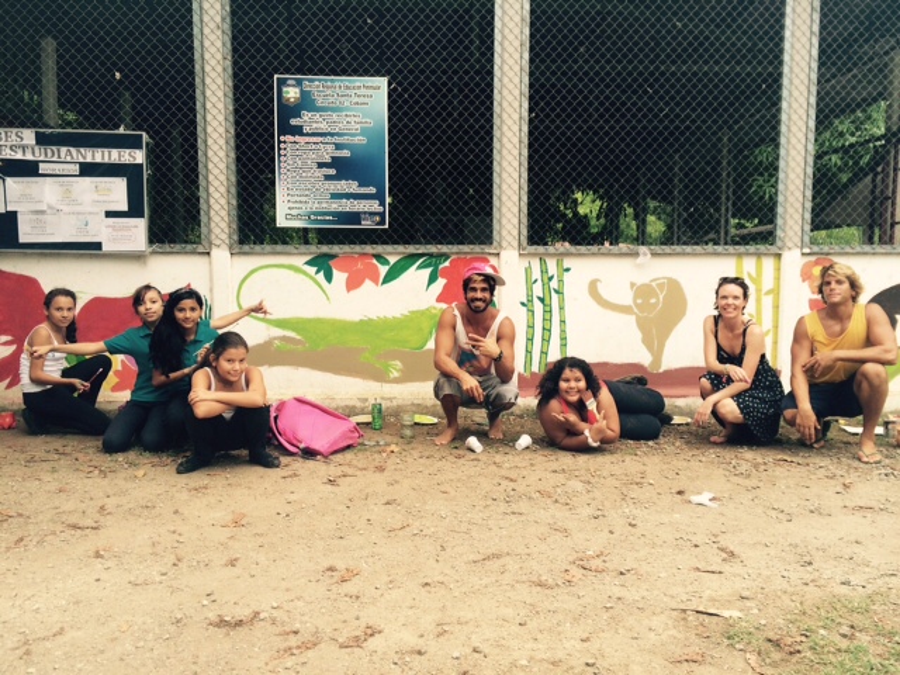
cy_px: 338
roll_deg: -1.2
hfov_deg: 61.7
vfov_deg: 48.2
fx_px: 754
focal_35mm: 29
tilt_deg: -6.1
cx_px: 450
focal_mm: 4.15
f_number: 2.2
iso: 40
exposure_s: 1/60
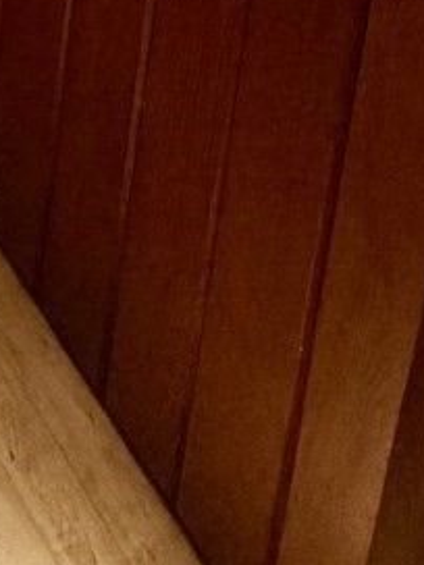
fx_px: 1290
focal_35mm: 79
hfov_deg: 14.1
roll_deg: -1.4
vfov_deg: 13.4
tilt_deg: -12.2
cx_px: -530
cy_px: -929
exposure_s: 1/121
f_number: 2.2
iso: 100
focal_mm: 2.22
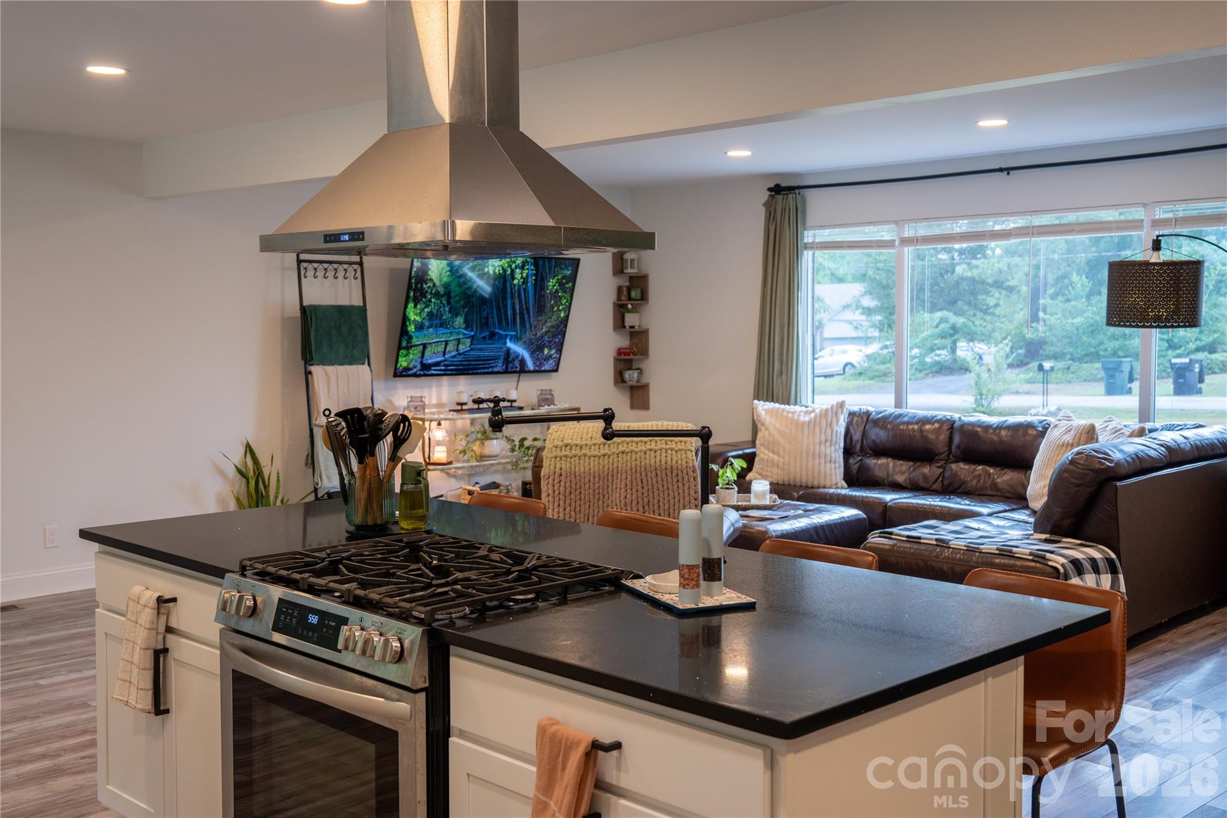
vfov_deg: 35.0
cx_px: 614
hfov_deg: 50.7
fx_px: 1295
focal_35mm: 38
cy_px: 409
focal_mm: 38
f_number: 5.6
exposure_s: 1/40
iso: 250
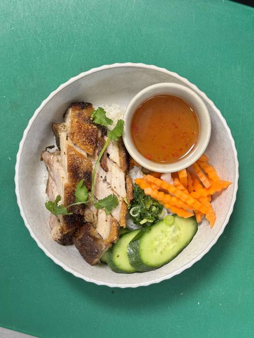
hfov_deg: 30.3
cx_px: 127
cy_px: 169
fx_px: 469
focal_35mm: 48
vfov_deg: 39.7
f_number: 1.78
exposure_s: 1/50
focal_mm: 6.76
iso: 200
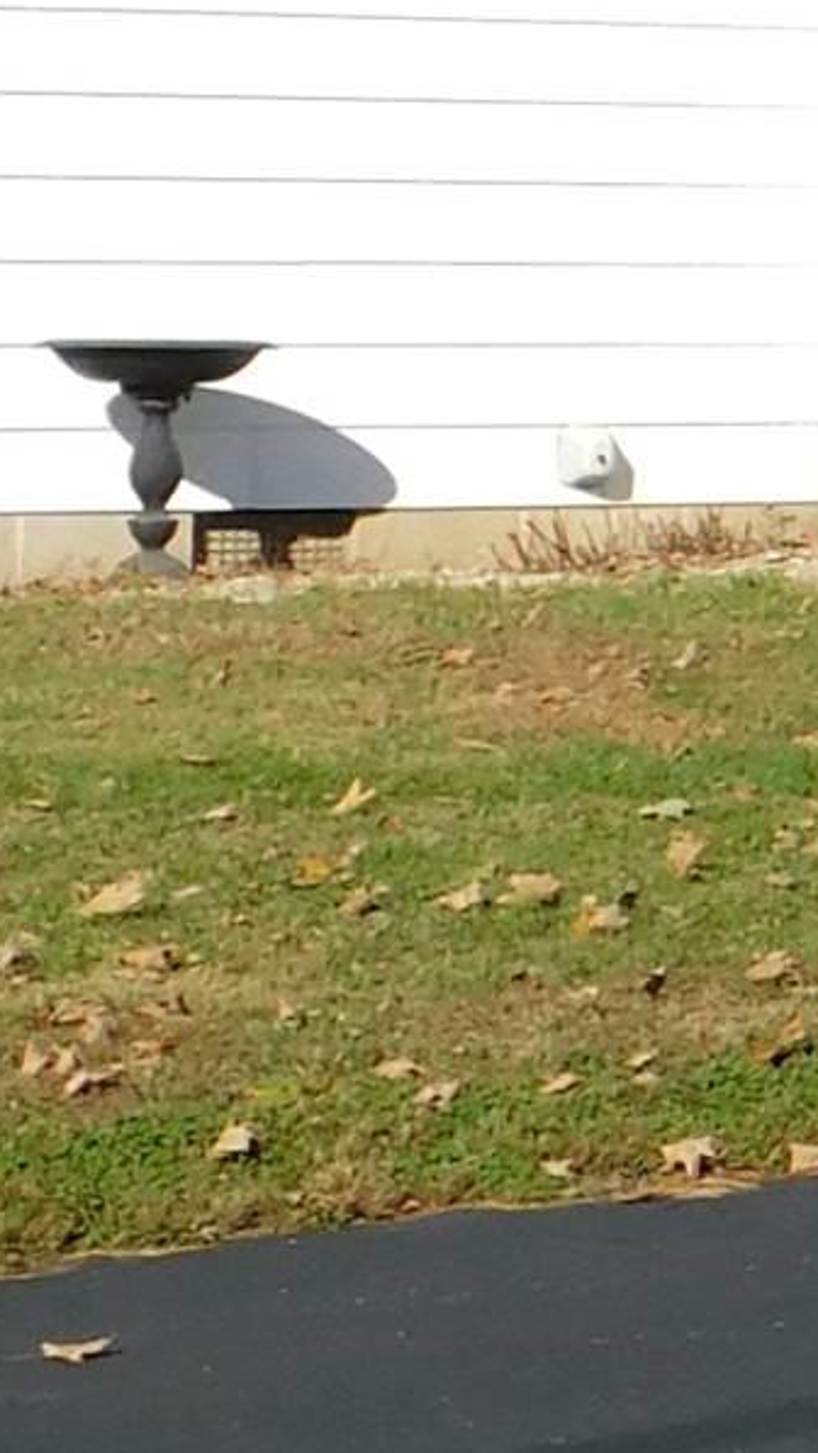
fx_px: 6051
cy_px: 105
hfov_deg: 7.1
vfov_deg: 13.6
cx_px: 2206
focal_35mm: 157
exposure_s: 1/400
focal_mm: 4.9
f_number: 6.4
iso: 125
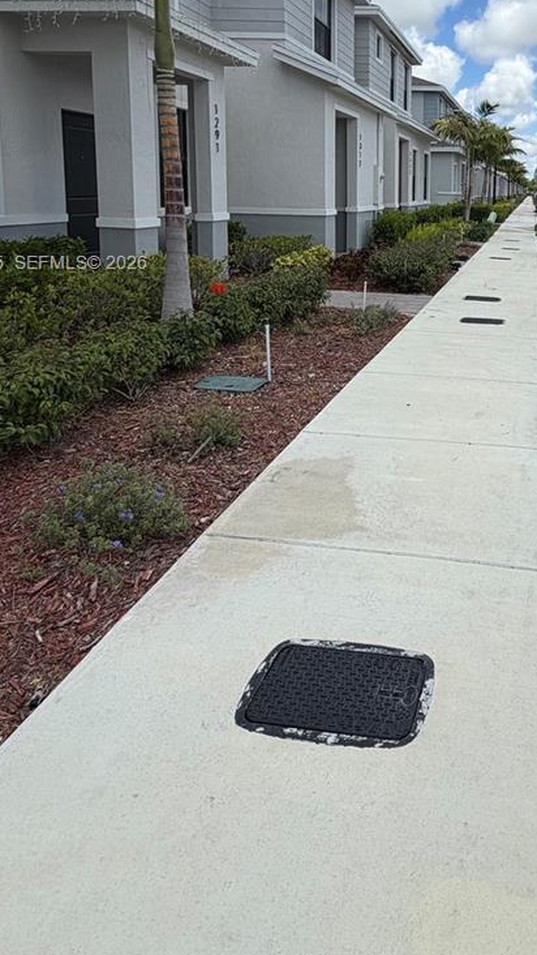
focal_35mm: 25
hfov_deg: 41.9
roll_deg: -1.9
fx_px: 633
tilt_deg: -7.2
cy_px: 265
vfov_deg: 70.2
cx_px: 493
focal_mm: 2.22
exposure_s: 1/1050
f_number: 2.2
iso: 20
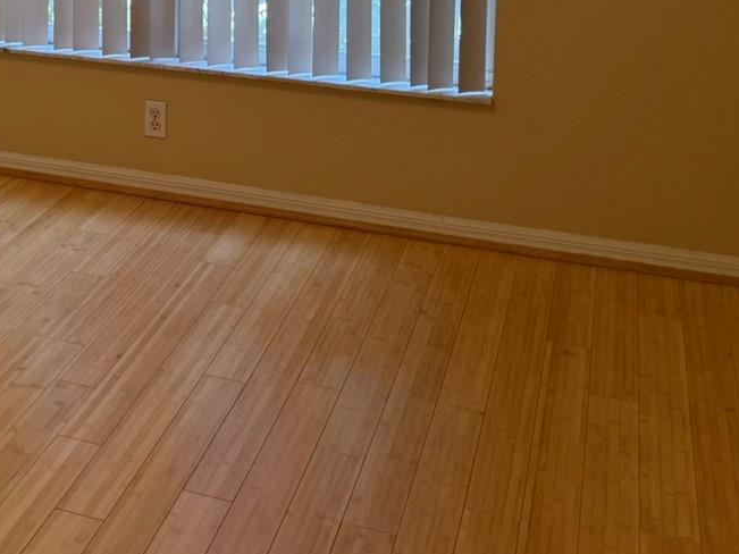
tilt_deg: -7.5
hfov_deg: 30.9
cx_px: 44
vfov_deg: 23.1
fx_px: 1259
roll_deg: +0.1
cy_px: -74
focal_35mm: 59
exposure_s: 1/60
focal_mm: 6.76
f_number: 1.78
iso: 125
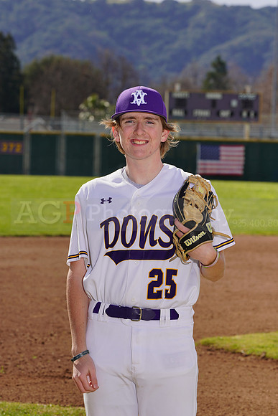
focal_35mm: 194
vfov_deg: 10.6
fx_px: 2246
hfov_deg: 7.1
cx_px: 139
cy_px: 208
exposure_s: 1/250
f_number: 11
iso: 100
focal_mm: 194
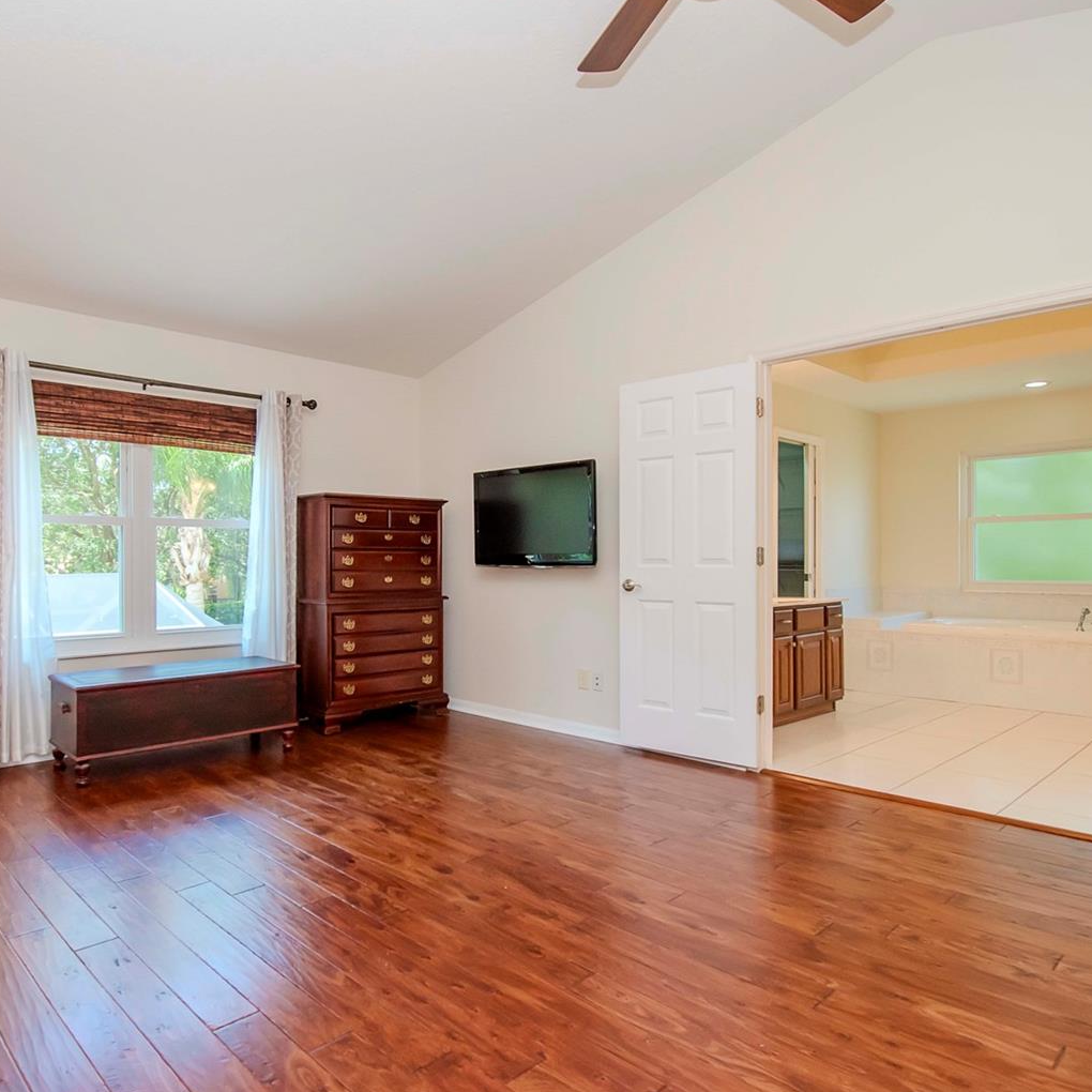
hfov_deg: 73.8
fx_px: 714
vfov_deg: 74.8
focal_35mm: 20
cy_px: 560
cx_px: 421
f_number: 7.1
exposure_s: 1/80
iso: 640
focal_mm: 10
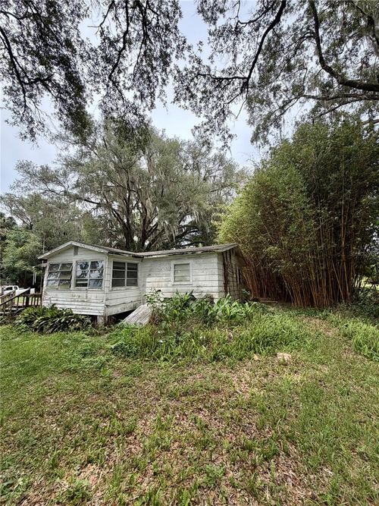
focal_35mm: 14
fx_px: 204
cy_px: 253
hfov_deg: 85.7
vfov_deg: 102.1
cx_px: 190
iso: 40
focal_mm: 2.22
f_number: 2.2
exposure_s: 1/510
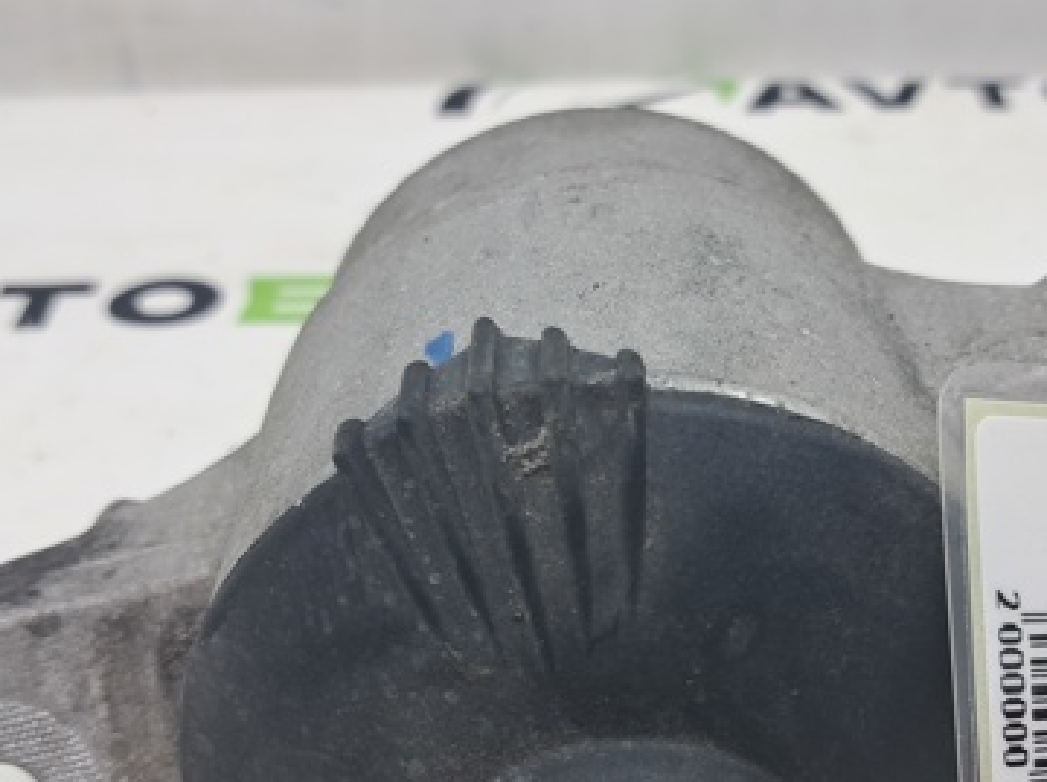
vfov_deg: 30.0
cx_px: 637
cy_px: 531
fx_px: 1450
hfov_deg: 39.5
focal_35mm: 48
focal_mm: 4
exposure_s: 1/50
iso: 50
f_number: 1.8
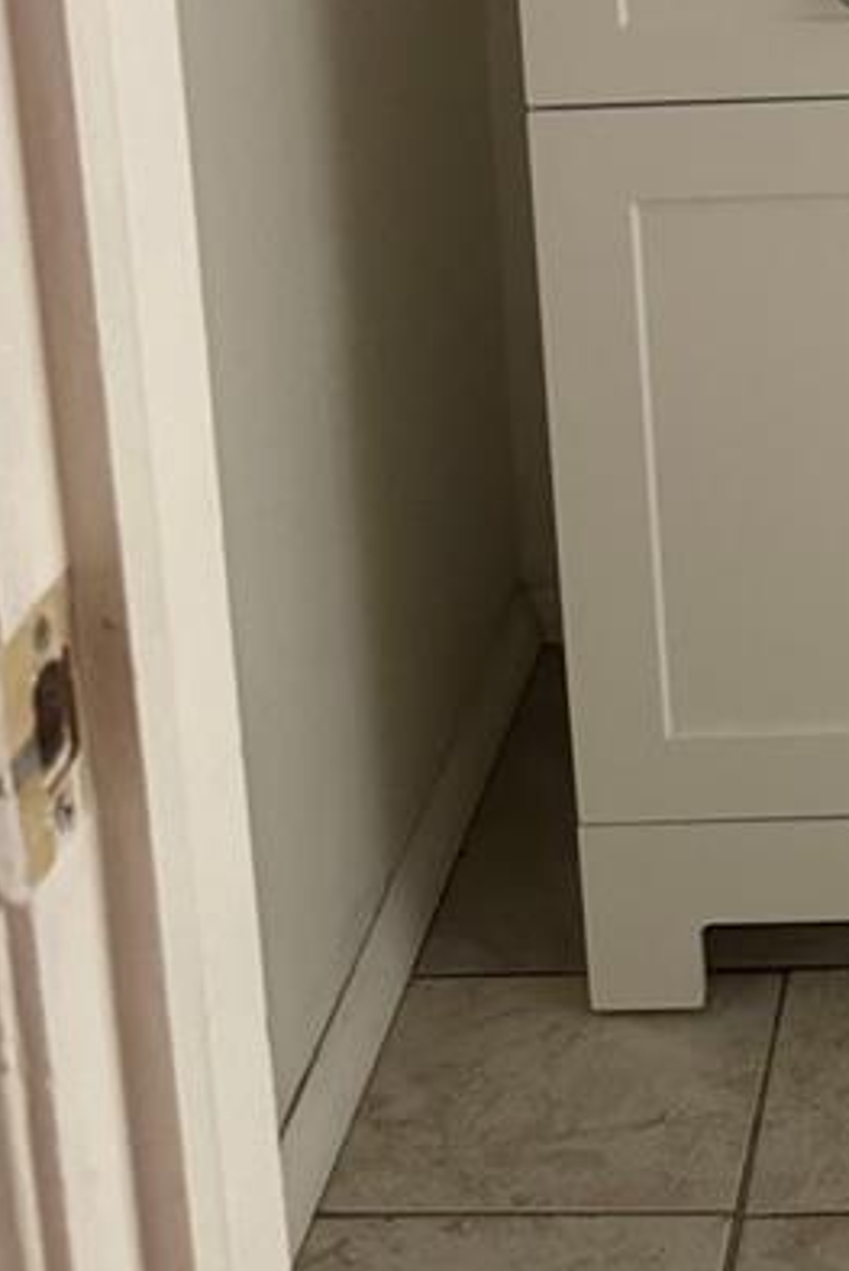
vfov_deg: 24.0
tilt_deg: -12.8
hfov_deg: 16.7
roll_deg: +1.8
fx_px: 2686
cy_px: -300
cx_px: 1162
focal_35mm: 76
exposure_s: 1/60
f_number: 1.78
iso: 320
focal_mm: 6.76
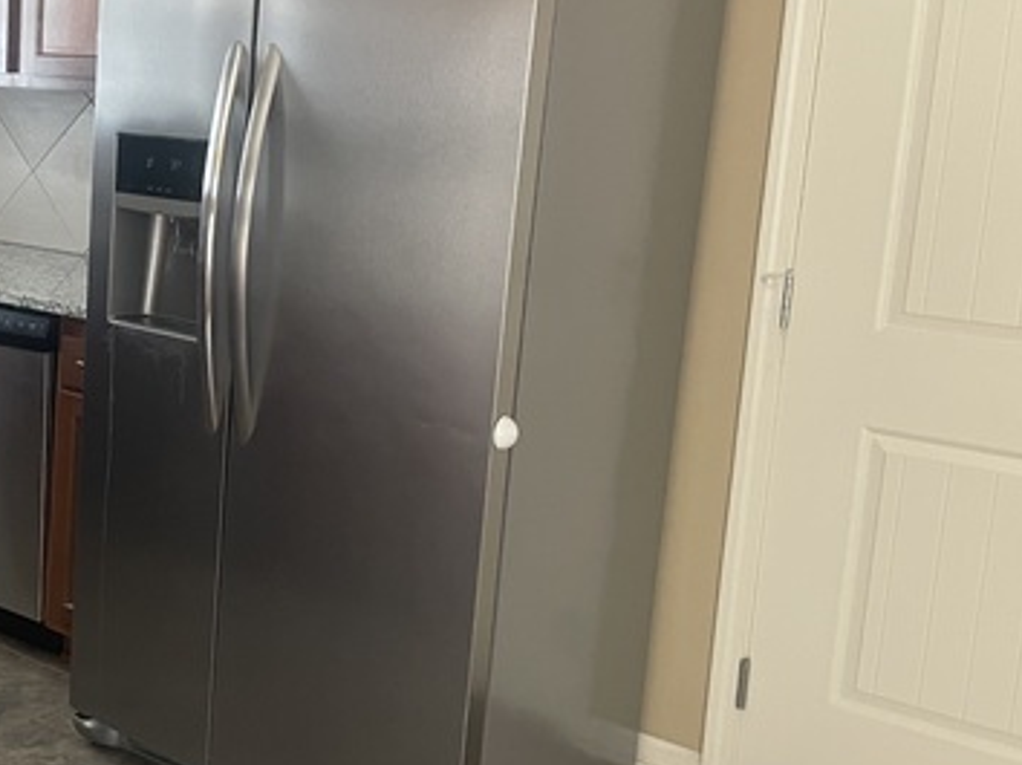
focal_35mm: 49
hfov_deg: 36.4
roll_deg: -2.4
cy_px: 318
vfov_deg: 29.6
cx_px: 91
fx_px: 1446
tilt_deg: -9.7
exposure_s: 1/60
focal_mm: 4.2
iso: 500
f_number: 1.6
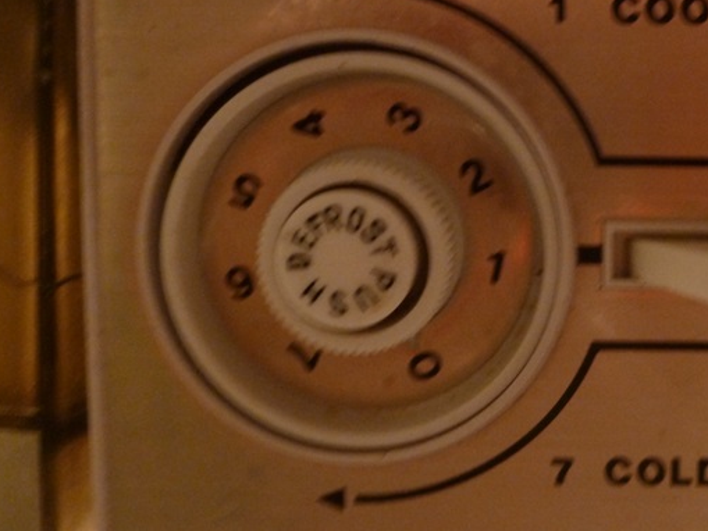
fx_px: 900
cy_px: 247
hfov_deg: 41.6
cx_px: 538
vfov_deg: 32.9
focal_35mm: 44
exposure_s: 1/8
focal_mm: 5
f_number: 3.3
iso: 400
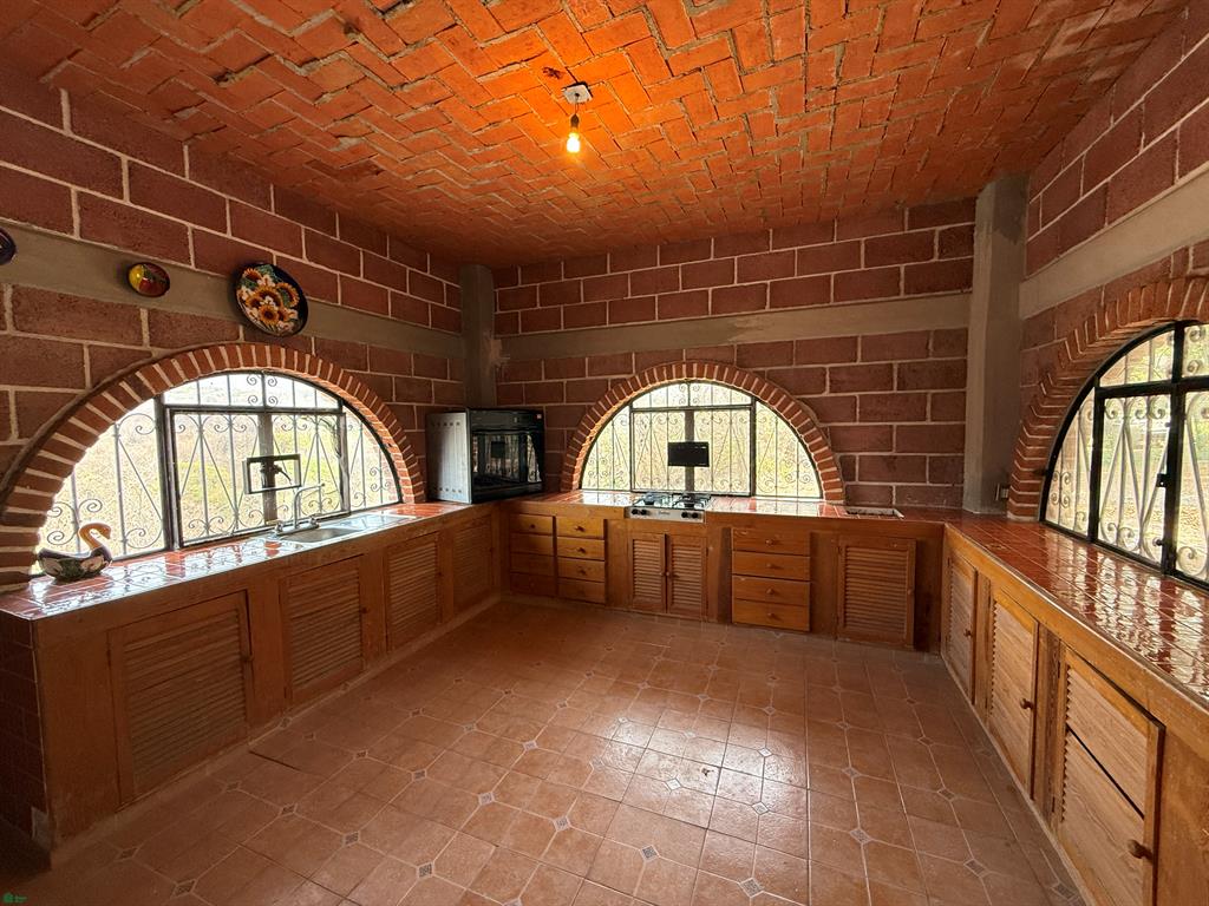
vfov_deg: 85.7
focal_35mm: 14
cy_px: 453
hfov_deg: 102.1
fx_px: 489
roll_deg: +0.0
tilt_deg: -2.7
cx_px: 604
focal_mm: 2.22
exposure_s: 1/99
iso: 250
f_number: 2.2
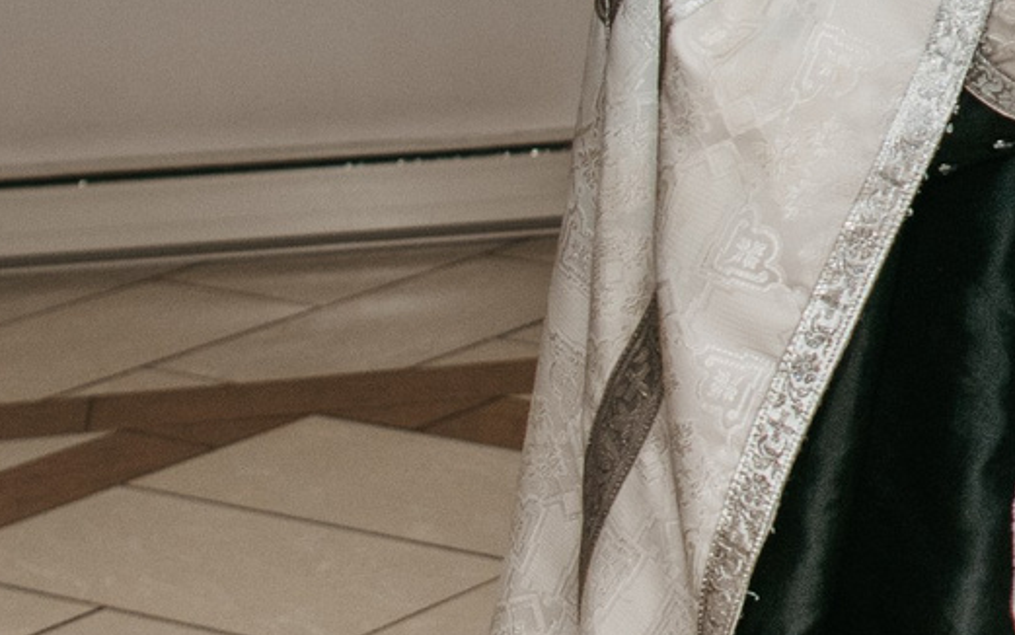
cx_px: 1982
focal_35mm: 147
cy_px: -146
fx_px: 4068
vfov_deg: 8.8
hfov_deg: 12.6
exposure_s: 1/160
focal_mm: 24
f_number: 4
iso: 100
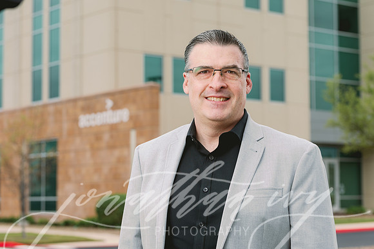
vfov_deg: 15.2
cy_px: 124
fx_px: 934
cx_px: 187
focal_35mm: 90
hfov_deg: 22.6
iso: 100
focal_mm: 90
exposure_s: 1/200
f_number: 4.5
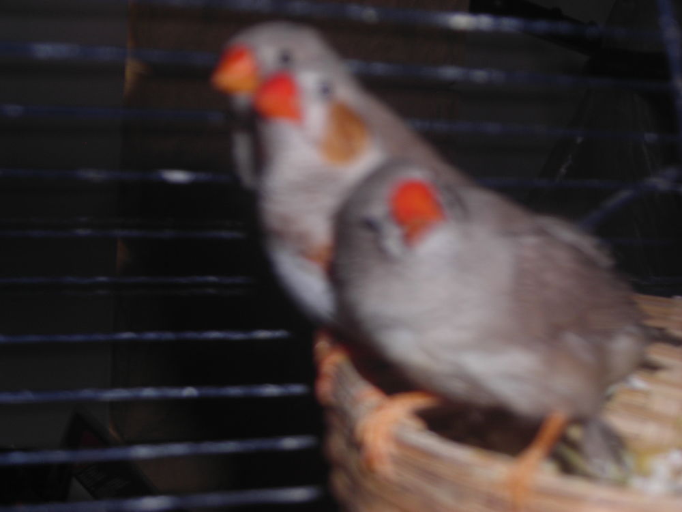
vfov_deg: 16.4
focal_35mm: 90
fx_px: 1773
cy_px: 256
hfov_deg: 21.8
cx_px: 341
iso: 50
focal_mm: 14.8
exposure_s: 1/60.1
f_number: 4.6
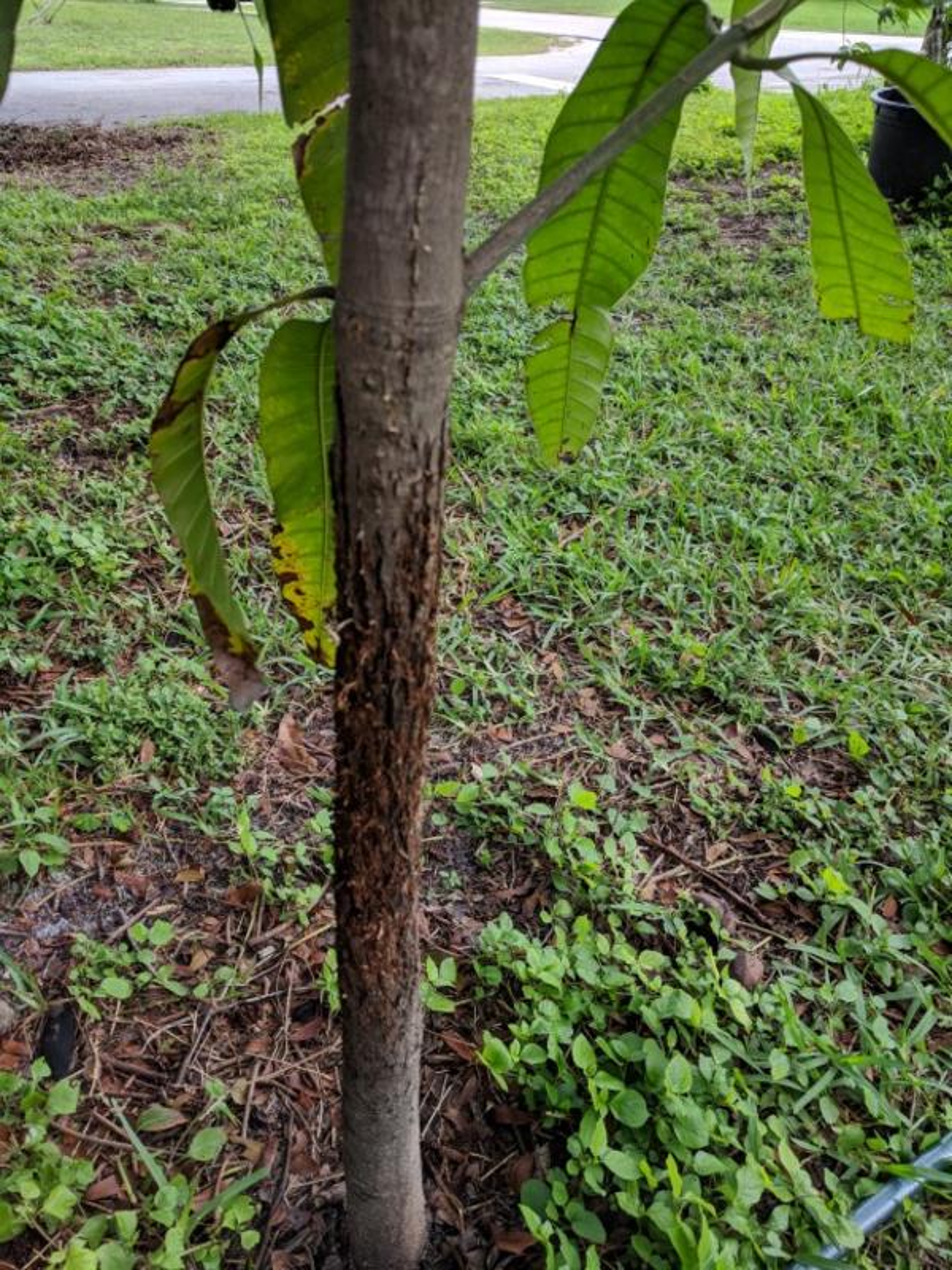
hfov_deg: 53.1
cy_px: 635
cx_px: 476
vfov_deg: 67.3
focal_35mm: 26
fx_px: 953
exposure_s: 1/319
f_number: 2
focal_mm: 4.67
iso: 50
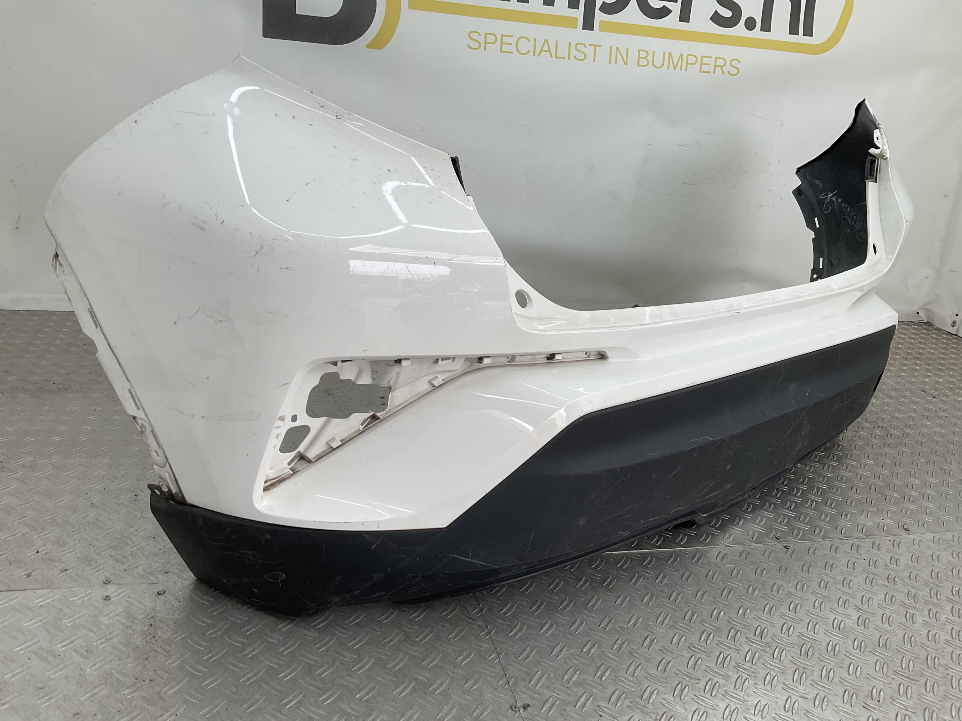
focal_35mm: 29
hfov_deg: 61.7
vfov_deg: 48.2
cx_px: 481
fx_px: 806
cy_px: 360
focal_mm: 3
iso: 16
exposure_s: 1/220
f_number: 1.8
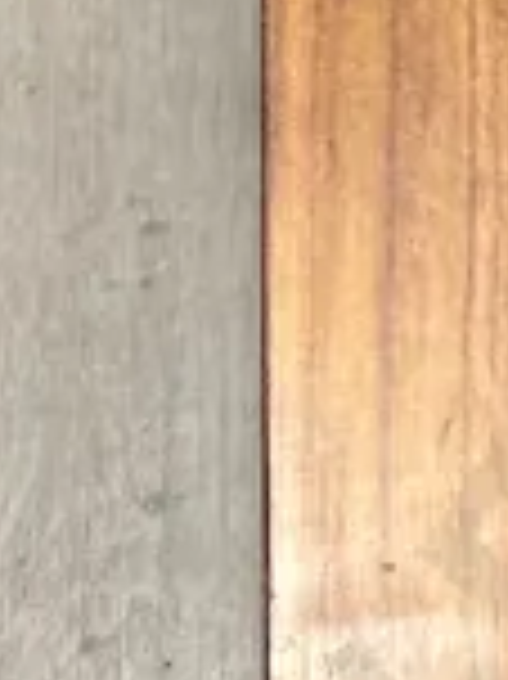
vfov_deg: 11.3
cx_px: 1340
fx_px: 3194
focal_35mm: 163
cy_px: -554
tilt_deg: -48.4
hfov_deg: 8.2
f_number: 1.78
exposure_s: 1/100
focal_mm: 6.86
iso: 200
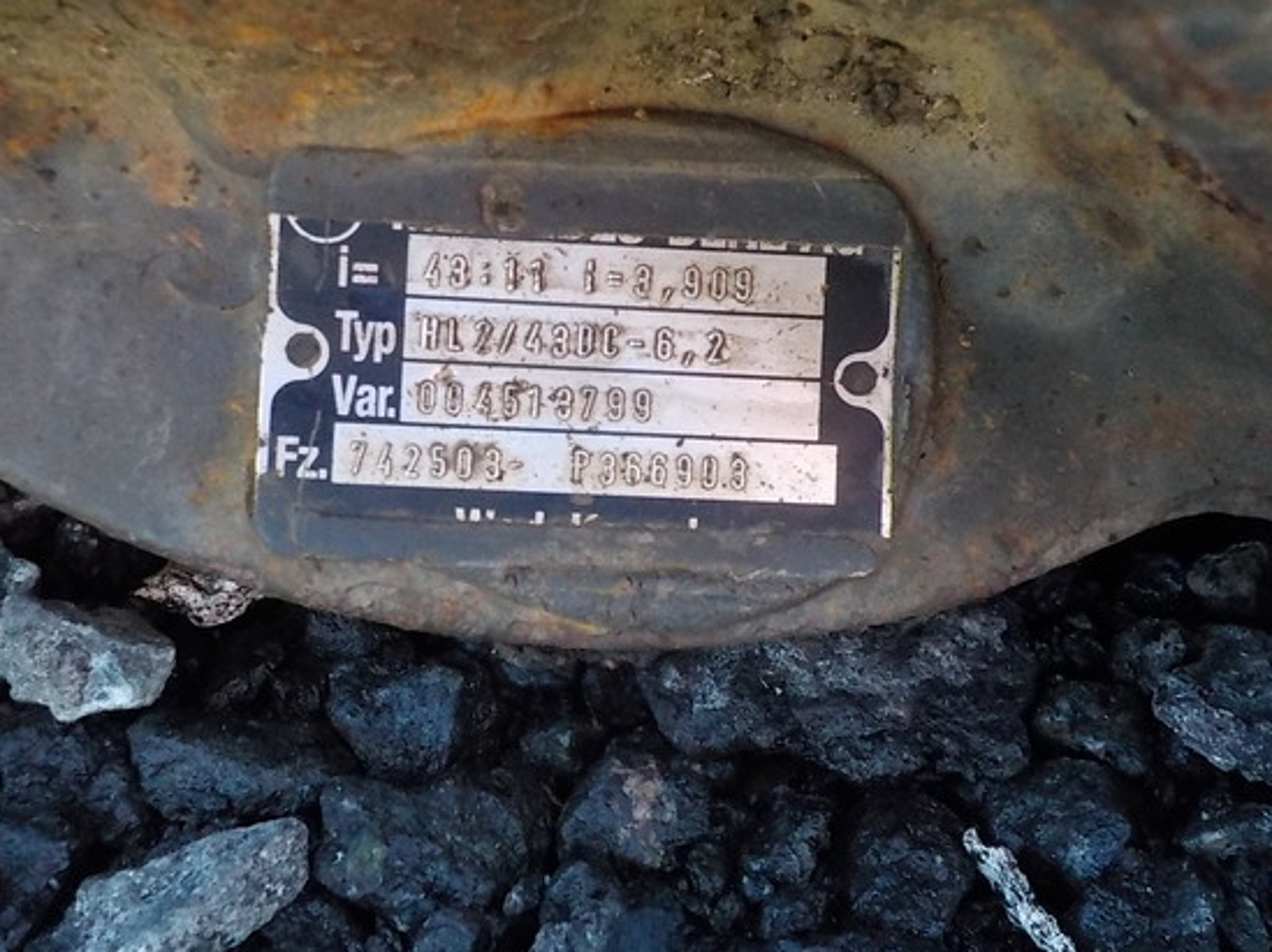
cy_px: 403
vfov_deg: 40.5
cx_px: 586
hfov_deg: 52.6
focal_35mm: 35
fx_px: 1285
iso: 800
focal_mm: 4.1
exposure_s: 1/250
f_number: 3.3
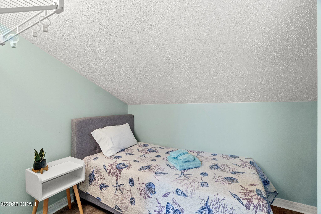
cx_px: 160
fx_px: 134
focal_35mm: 15
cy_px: 107
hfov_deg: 100.4
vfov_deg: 77.3
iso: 400
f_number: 8
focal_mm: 10
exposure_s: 1
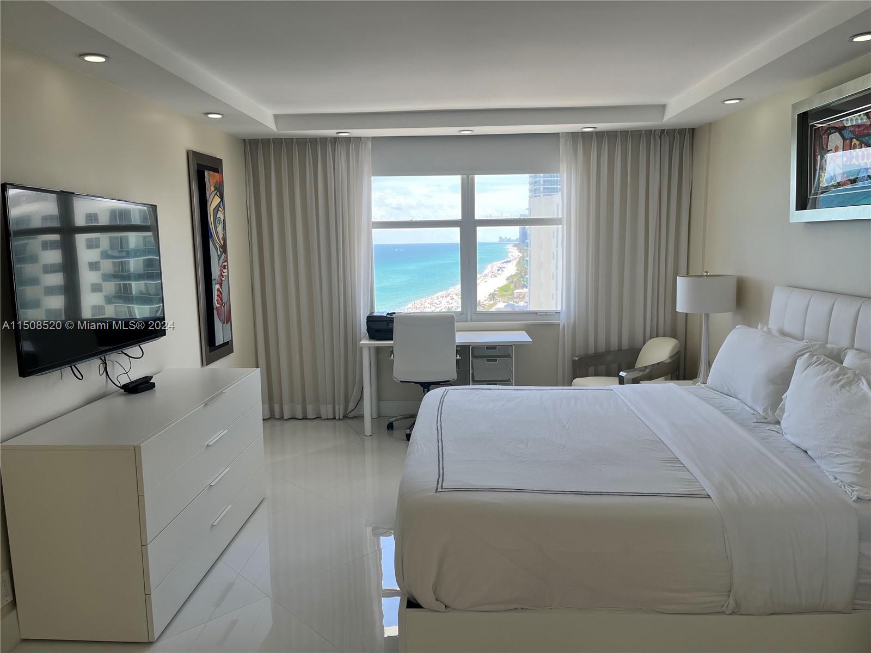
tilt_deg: -8.0
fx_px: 654
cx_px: 436
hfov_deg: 67.3
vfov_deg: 53.1
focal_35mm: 26
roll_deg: +0.7
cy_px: 326
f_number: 1.6
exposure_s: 1/202
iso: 40
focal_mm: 5.1
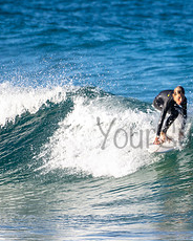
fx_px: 12702
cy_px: 124
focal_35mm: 1779
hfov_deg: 0.9
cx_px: 205
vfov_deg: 1.1
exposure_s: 1/1250
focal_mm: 500
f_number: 5.6
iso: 320
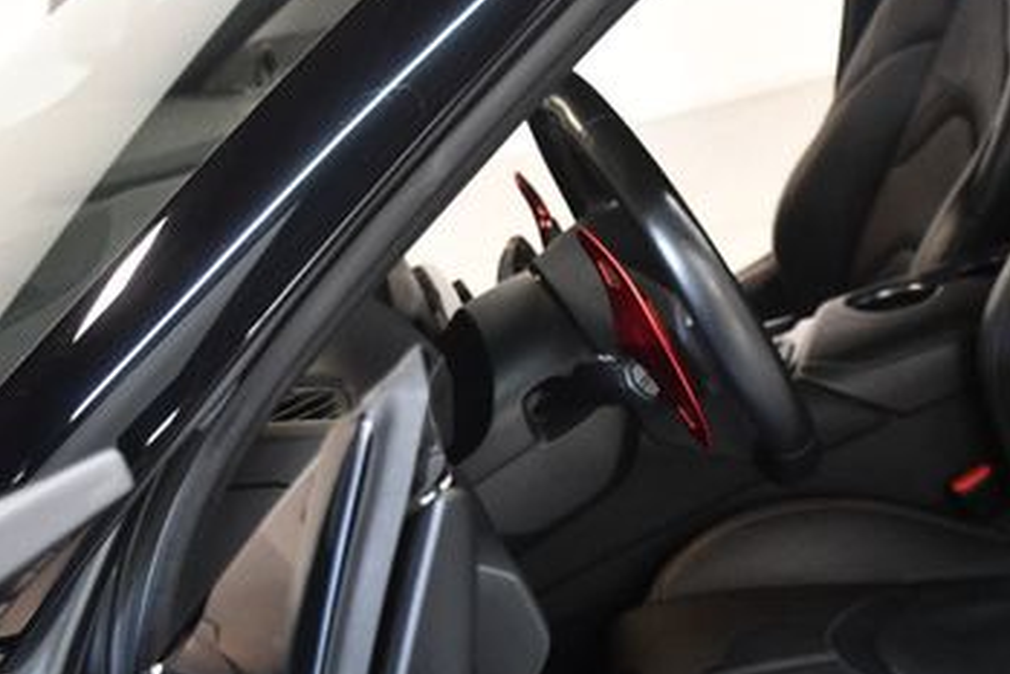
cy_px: 344
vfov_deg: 24.6
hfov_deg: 34.9
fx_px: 1544
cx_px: 828
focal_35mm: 55
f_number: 3.5
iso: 3200
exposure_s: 1/100
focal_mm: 20
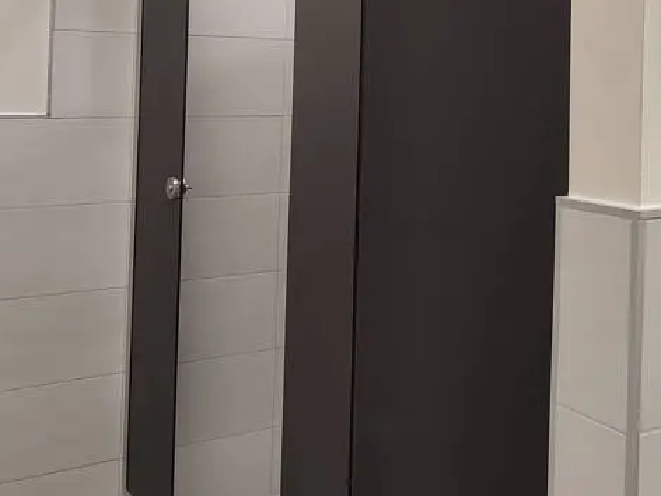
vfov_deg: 26.5
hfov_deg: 35.9
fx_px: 1012
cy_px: 38
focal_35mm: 53
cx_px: 422
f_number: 1.89
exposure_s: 1/100
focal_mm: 5.95
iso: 250
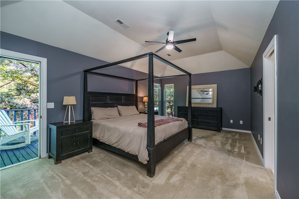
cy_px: 100
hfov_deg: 104.3
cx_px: 150
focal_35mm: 14
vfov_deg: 81.2
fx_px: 116
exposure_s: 1/13
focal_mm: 14
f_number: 9
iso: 200
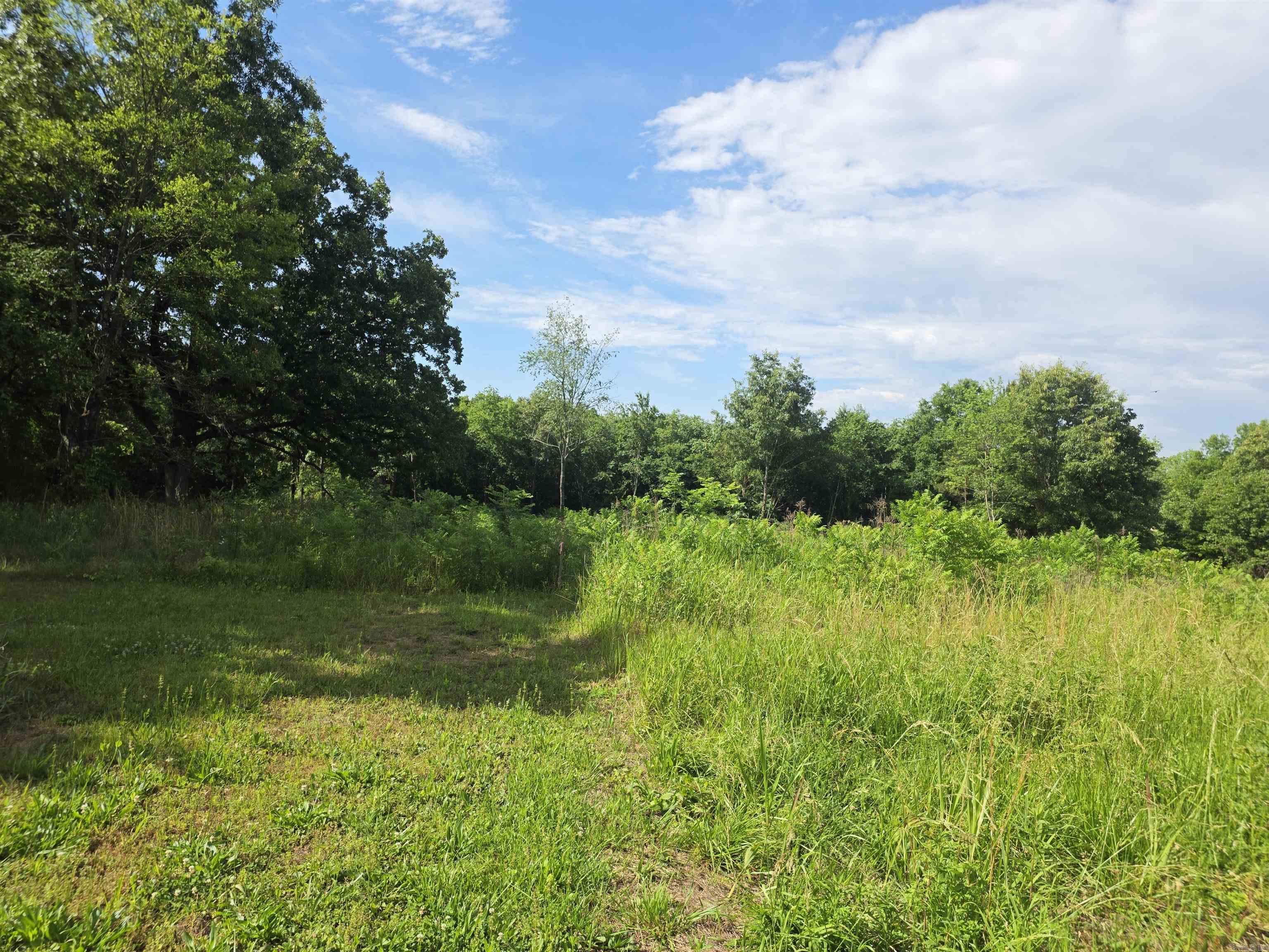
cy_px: 476
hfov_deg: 73.9
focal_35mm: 23
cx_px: 634
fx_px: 843
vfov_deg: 58.9
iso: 80
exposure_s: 1/3768
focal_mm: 6.3
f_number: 1.7
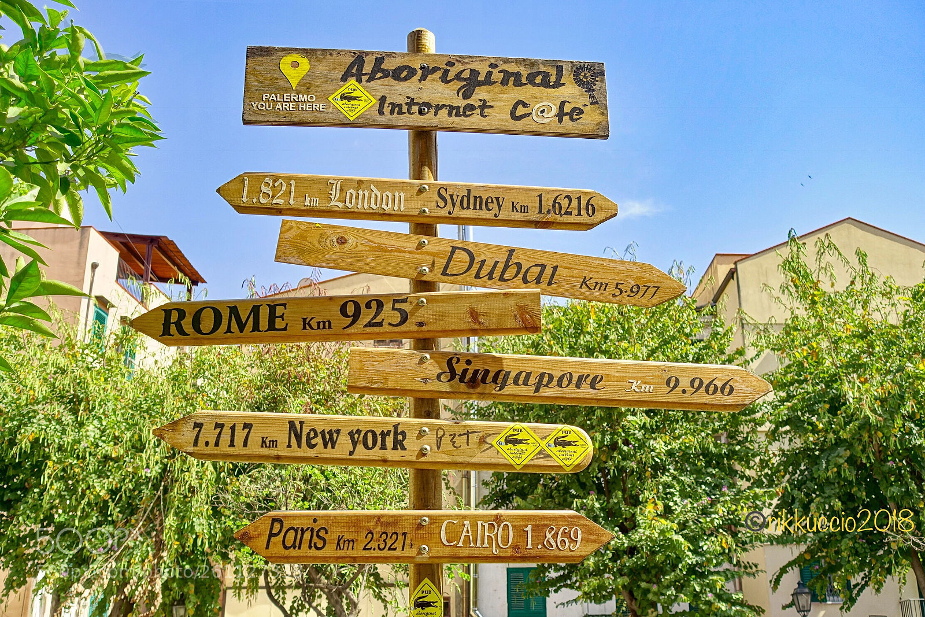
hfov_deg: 46.4
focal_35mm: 42
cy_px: 308
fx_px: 1079
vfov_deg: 31.9
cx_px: 462
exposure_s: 1/400
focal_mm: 15.52
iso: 80
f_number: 4
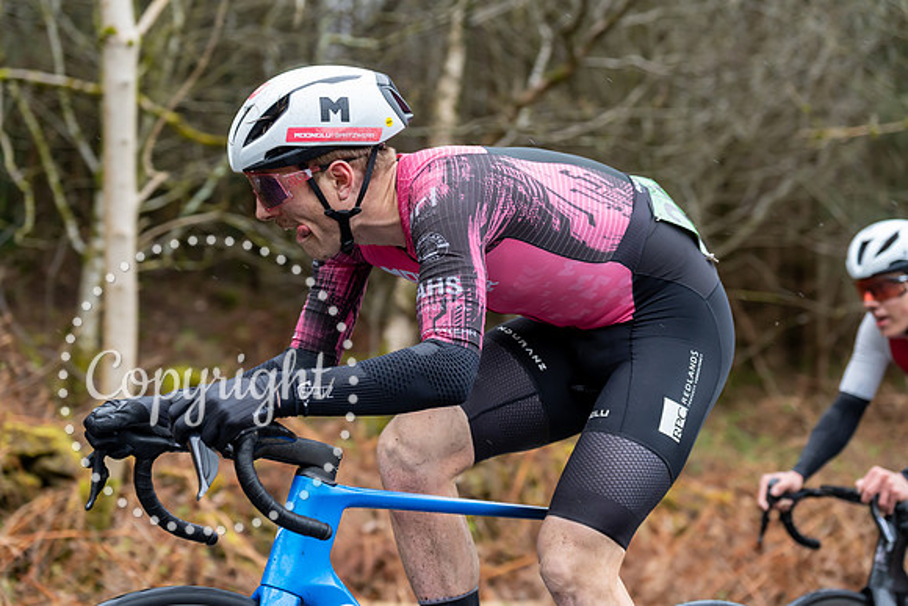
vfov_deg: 19.5
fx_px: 1766
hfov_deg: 28.8
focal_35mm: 70
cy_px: 303
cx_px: 454
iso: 1250
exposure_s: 1/1000
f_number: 3.5
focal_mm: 70
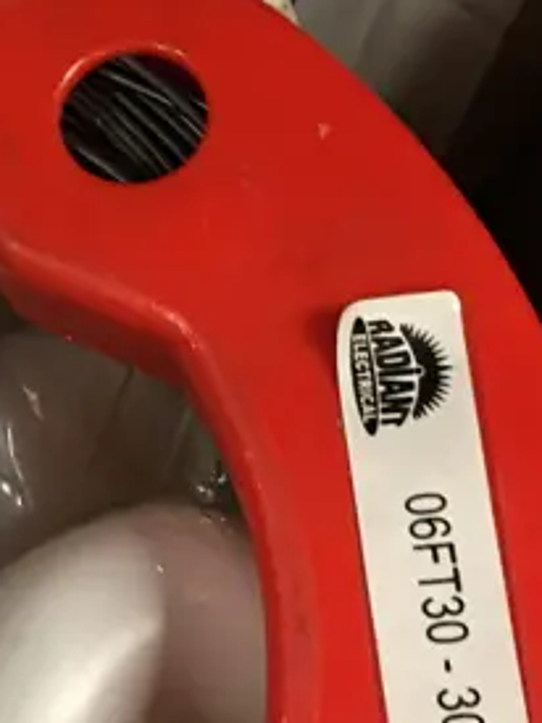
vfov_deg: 18.2
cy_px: 239
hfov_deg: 13.1
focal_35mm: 108
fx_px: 2256
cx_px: -221
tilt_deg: -58.4
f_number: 2.2
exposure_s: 1/17
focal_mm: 4.15
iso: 100
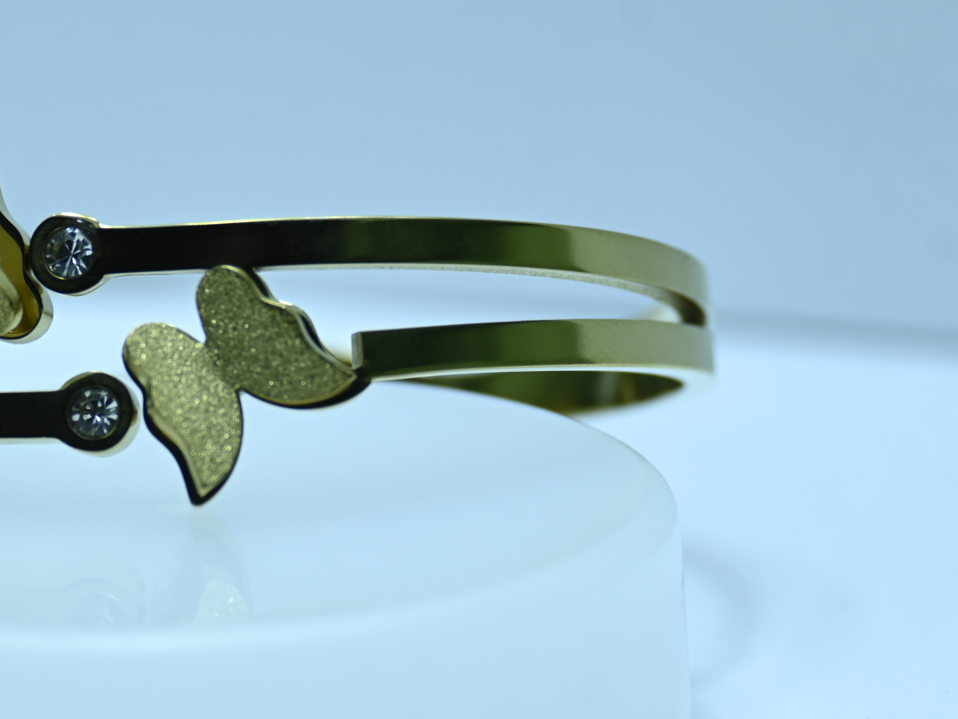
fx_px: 17018
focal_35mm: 615
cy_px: 417
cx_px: 202
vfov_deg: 2.4
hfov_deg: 3.2
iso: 100
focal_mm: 220
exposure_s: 1/50
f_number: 6.3
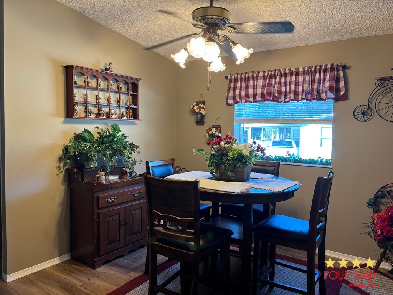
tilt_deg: -2.9
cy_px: 148
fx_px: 295
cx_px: 196
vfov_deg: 53.1
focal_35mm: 26
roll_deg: -1.4
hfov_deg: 67.3
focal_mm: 5.96
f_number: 1.6
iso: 125
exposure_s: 1/60
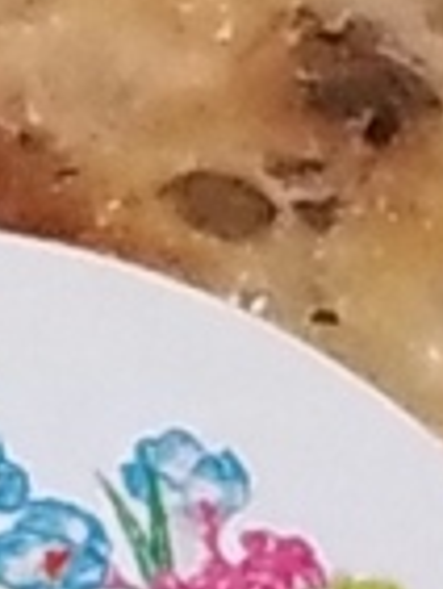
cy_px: 1193
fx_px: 2351
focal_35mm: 138
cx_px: -531
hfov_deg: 9.8
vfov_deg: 12.5
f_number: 1.7
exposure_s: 1/40
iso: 160
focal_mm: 4.3
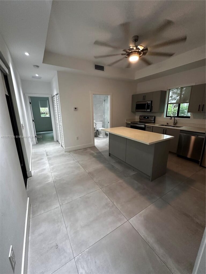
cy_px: 137
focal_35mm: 14
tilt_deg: -14.1
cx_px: 103
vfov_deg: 102.1
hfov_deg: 85.7
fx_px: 111
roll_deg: -0.3
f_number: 2.2
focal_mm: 2.22
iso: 400
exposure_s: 1/60
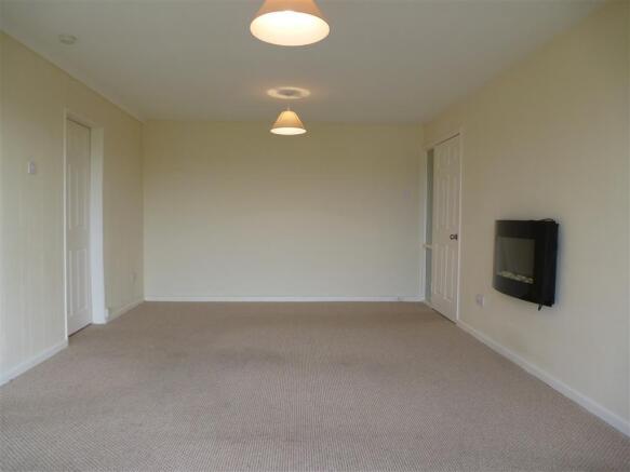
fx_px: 437
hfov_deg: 71.6
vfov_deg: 56.8
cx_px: 315
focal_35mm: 24
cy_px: 236
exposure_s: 1/60
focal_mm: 4.3
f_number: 3.3
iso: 160
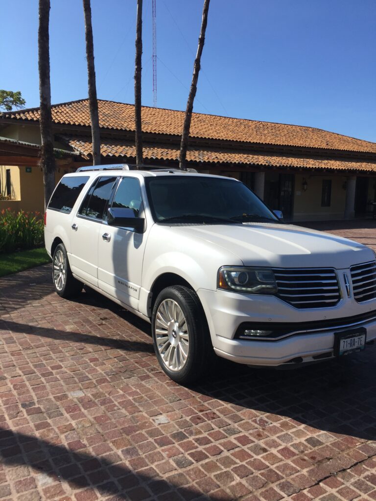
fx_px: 420
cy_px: 250
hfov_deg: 48.2
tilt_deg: -6.4
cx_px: 188
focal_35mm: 29
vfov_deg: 61.7
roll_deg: -0.1
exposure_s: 1/2326
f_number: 2.2
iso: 32
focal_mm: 4.15
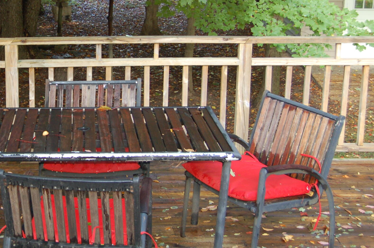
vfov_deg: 18.3
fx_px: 768
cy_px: 64
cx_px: 49
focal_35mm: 74
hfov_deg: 26.6
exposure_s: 1/60
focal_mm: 26
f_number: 4
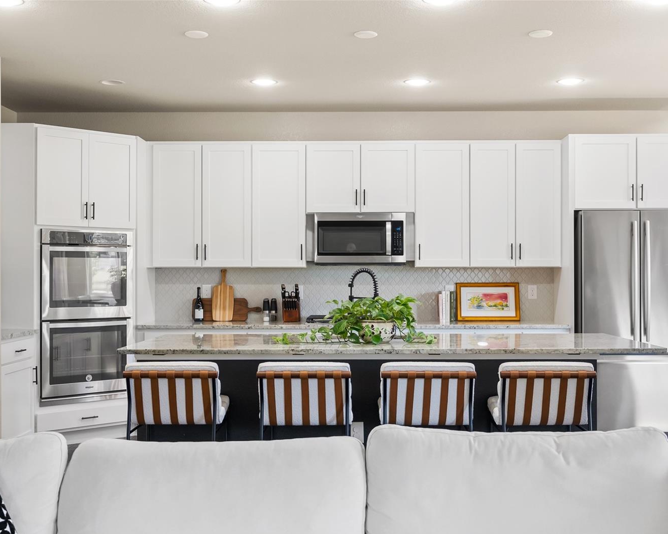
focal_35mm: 42
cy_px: 269
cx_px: 353
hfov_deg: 43.8
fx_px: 830
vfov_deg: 35.7
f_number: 4
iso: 160
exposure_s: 1/8
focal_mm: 25
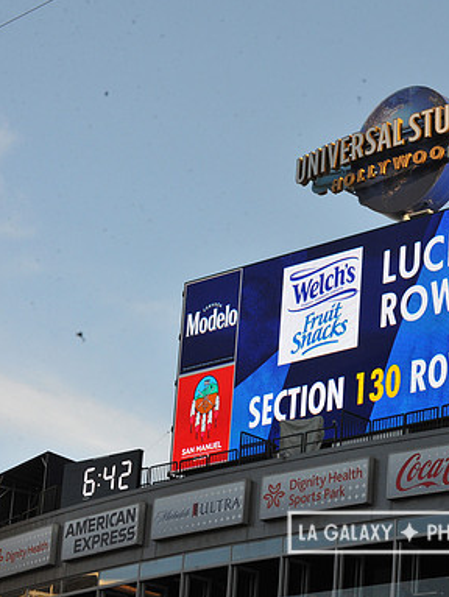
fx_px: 2158
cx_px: 398
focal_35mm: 125
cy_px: 298
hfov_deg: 11.8
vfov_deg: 15.8
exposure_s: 1/800
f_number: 14
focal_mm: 86
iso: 1600
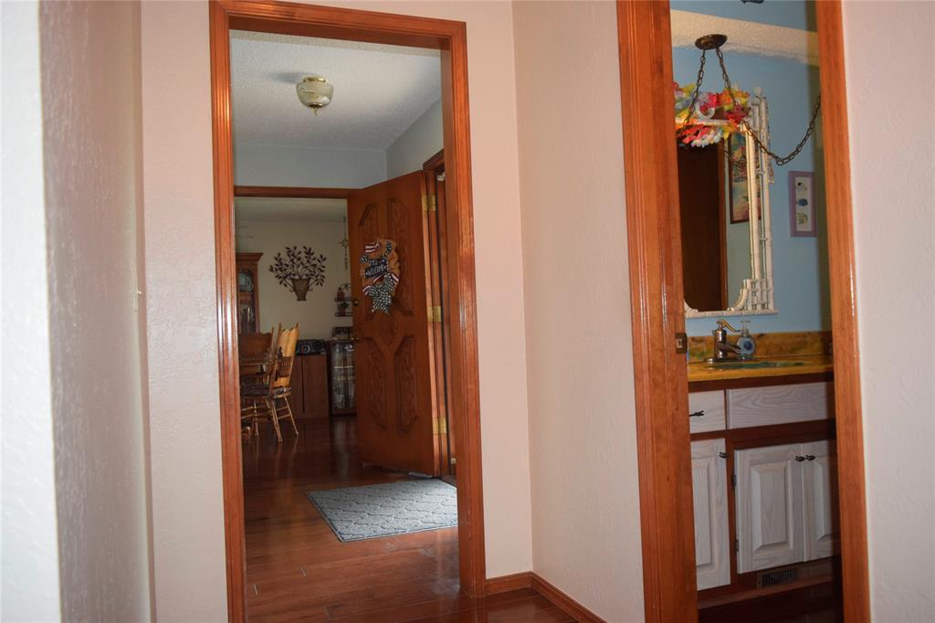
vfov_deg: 47.9
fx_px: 701
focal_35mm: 27
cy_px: 312
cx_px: 468
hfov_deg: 67.4
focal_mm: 18
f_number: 3.5
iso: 1000
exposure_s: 1/60
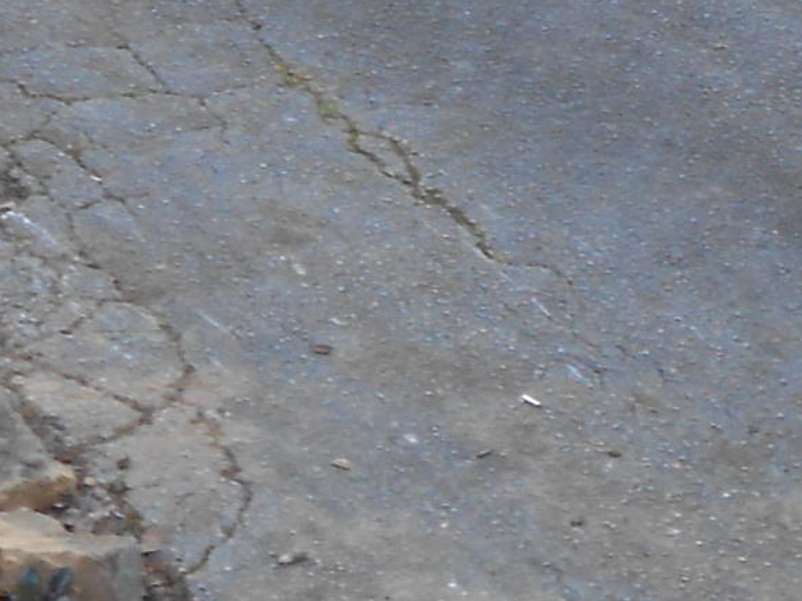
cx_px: 535
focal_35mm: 228
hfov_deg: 8.7
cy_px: -805
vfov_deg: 6.2
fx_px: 5281
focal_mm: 7.8
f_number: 4.5
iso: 125
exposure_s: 1/30
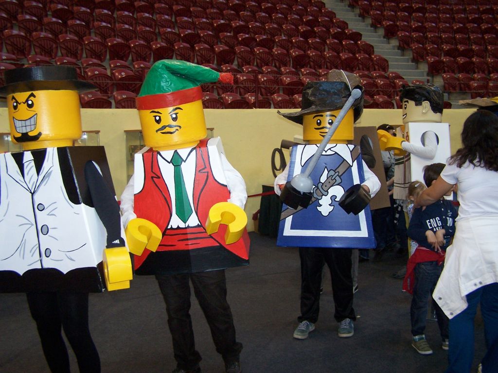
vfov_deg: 37.7
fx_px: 547
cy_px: 186
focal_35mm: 38
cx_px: 249
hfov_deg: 49.0
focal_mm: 6.3
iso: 140
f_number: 2.8
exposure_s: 1/60
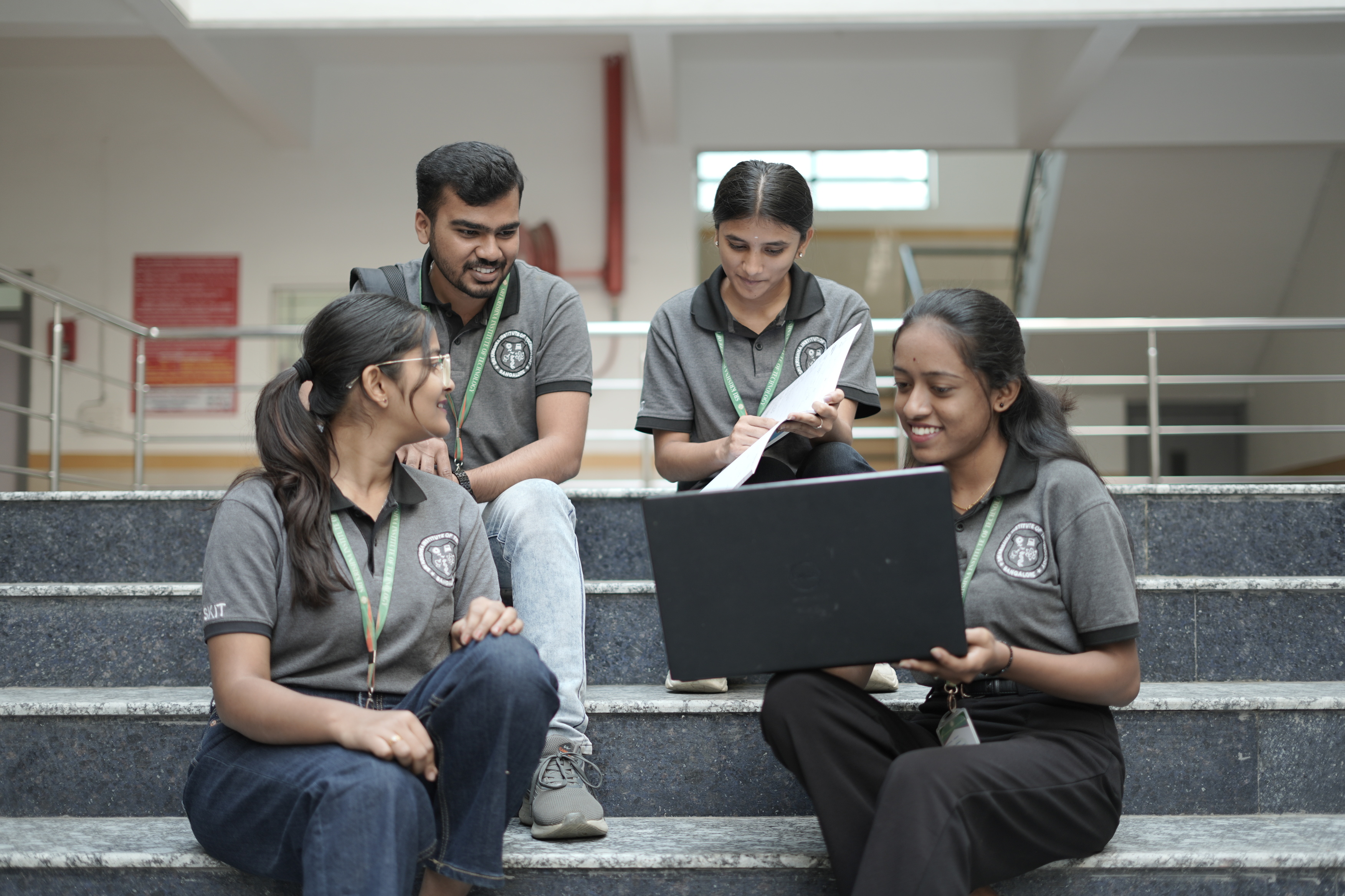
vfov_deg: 27.0
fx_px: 1868
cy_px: 448
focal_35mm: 50
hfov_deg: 39.6
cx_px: 672
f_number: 1.8
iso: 160
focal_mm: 50
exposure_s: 1/250
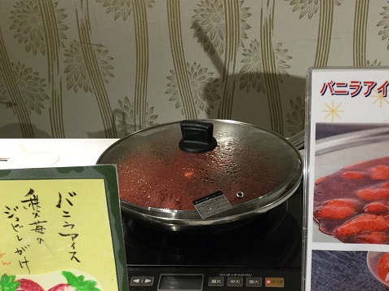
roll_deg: -0.4
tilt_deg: -30.0
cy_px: 197
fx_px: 595
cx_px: 234
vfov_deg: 27.3
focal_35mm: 53
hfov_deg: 36.1
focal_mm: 3.3
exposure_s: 1/30
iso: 40
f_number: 2.4
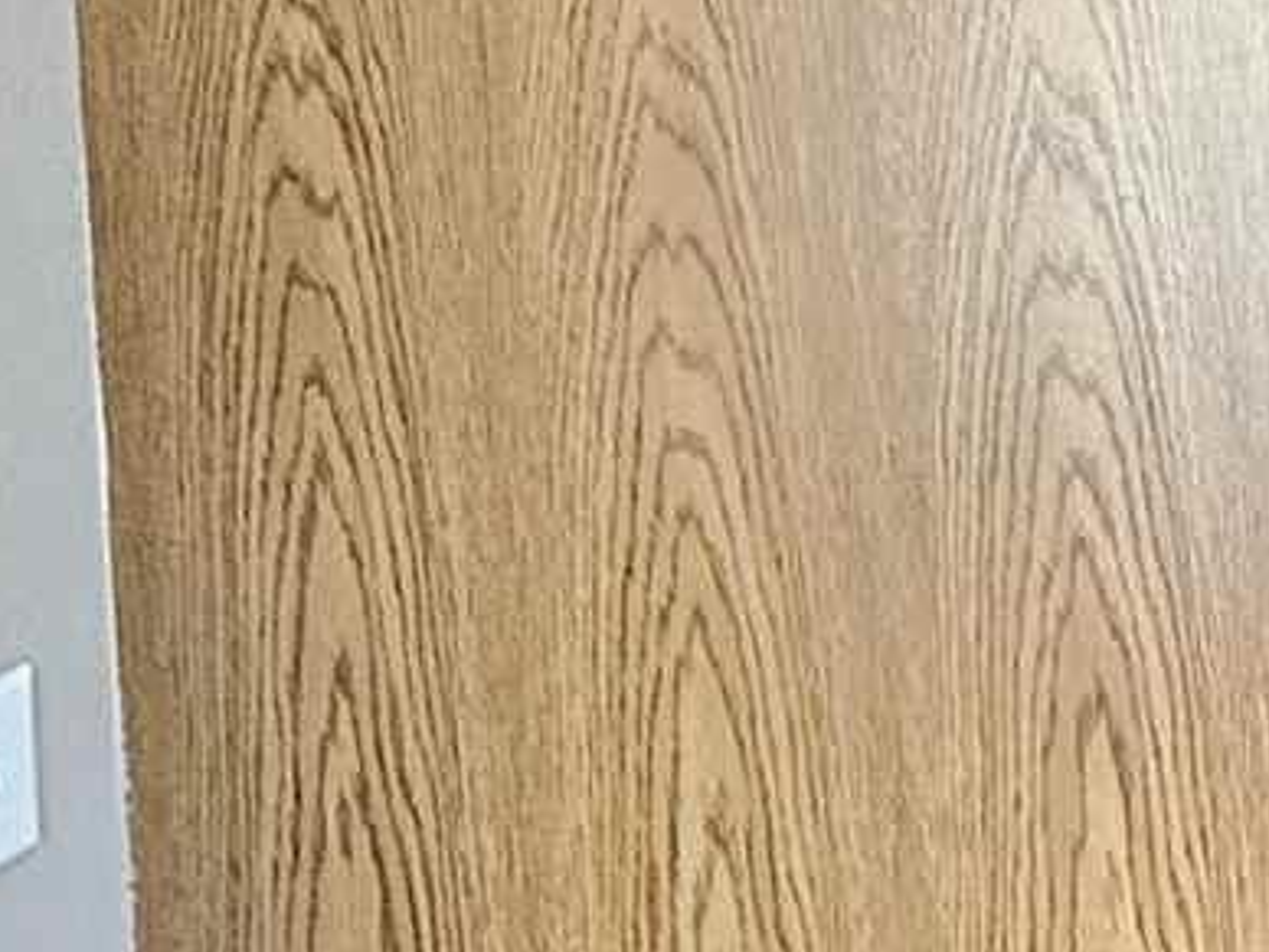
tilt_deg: -3.4
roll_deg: +1.4
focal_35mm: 190
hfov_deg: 7.7
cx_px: 4778
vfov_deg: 7.1
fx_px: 6965
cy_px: -1819
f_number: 1.78
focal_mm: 6.86
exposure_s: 1/60
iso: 200
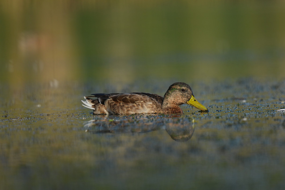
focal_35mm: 600
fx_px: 4750
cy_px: 95
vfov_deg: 2.3
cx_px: 142
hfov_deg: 3.4
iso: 400
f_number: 4.5
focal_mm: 400
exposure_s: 1/3200
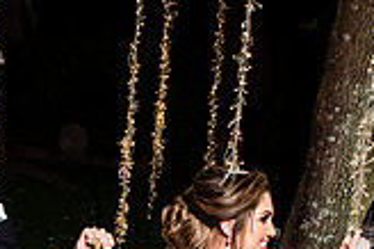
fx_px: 955
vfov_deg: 13.7
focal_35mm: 92
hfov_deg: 21.7
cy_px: 405
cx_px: 48
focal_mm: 26
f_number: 8
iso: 2000
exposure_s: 1/60
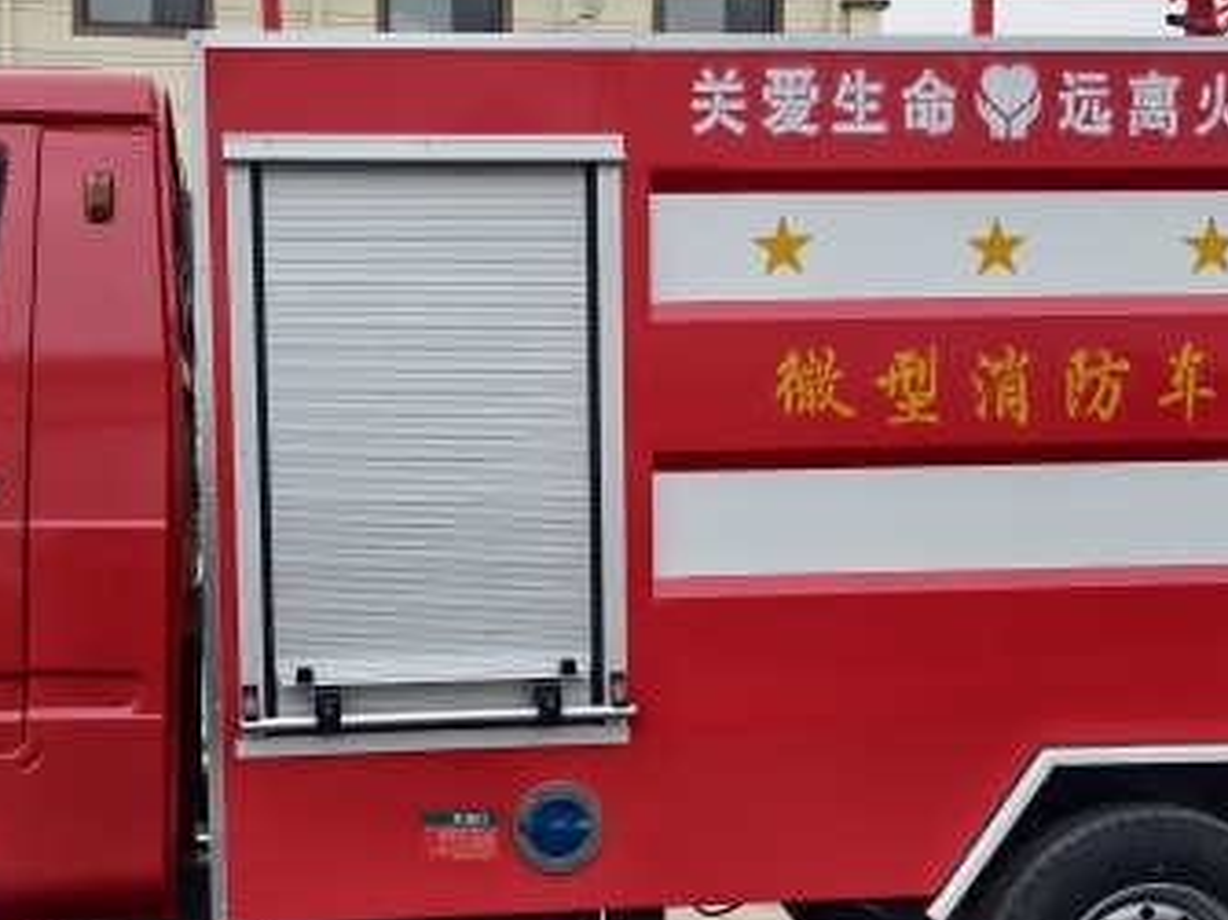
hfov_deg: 34.8
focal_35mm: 55
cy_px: 553
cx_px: 484
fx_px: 1950
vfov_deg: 26.5
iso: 72
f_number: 1.57
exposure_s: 1/951
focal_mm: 5.6
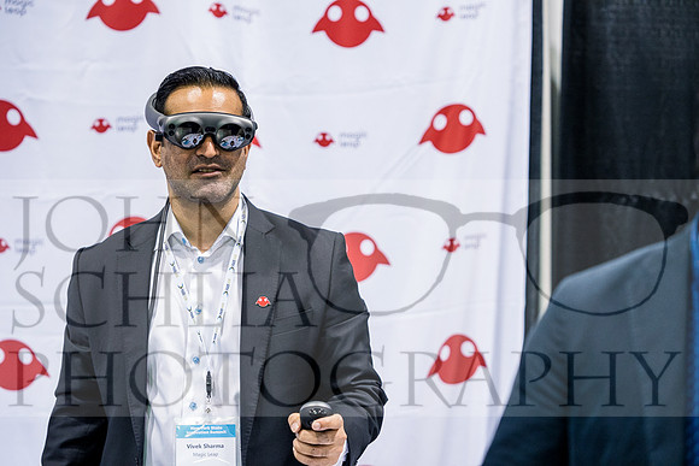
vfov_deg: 15.7
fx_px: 1690
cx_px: 350
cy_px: 233
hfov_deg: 23.4
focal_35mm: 87
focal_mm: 87
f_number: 3.5
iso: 3200
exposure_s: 1/125
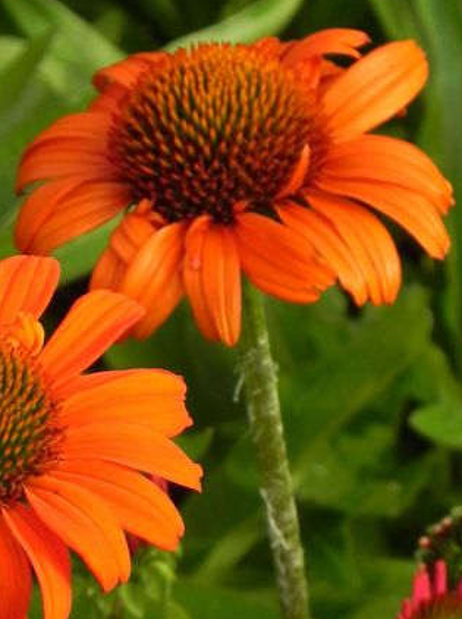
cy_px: 330
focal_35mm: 402
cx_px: 73
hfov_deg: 3.7
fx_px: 7176
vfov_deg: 4.9
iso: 160
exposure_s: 1/400
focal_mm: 37.7
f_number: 5
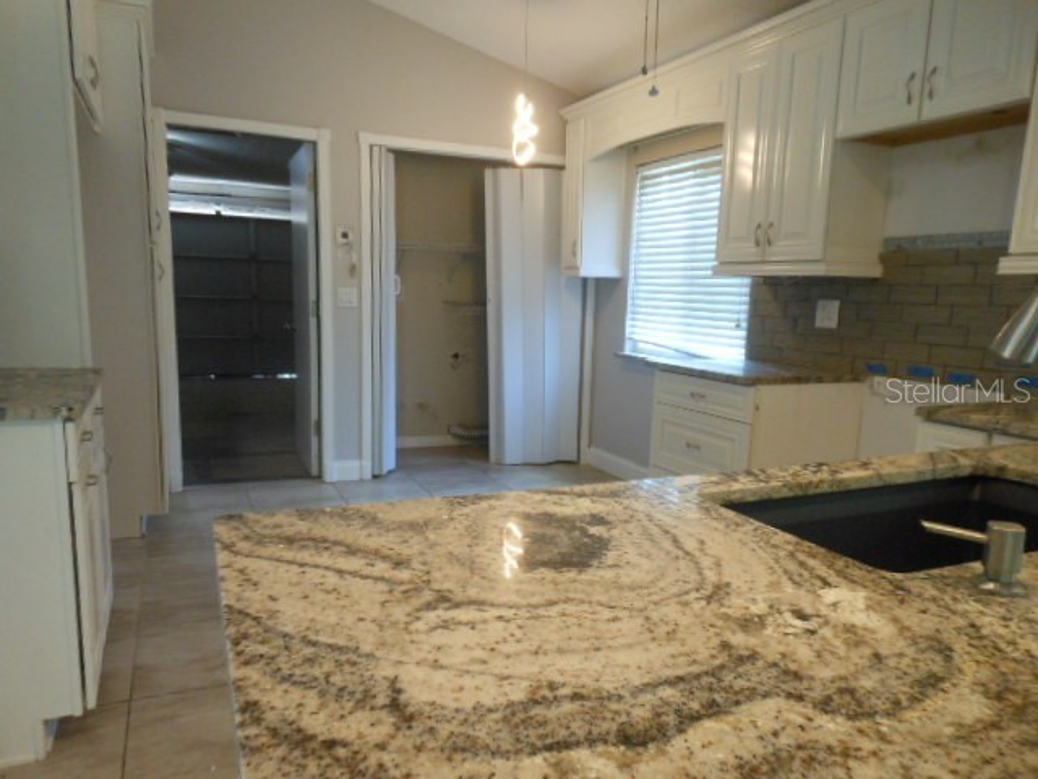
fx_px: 750
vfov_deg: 54.9
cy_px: 390
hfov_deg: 69.4
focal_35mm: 25
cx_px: 519
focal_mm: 4.5
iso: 250
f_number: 3.2
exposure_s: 1/30
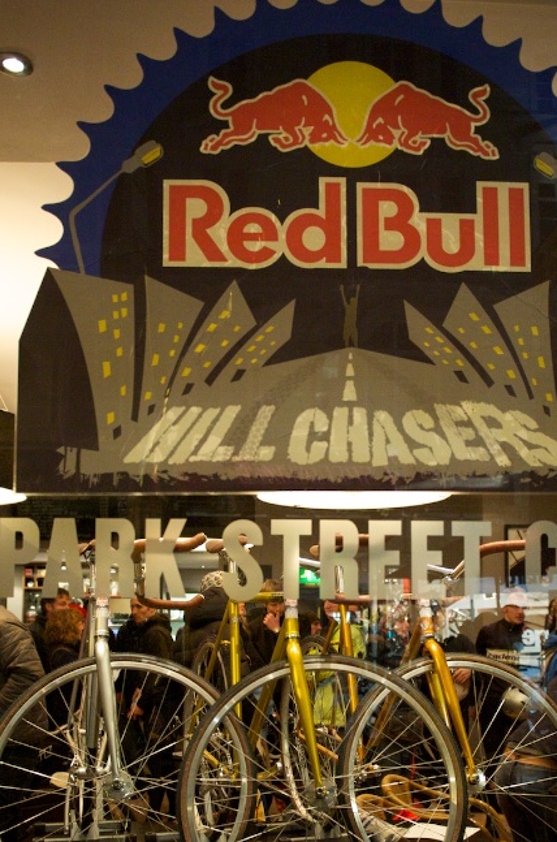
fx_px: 887
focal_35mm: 38
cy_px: 578
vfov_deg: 49.7
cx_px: 329
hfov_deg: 34.8
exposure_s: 1/160
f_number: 2.8
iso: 10000
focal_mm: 24
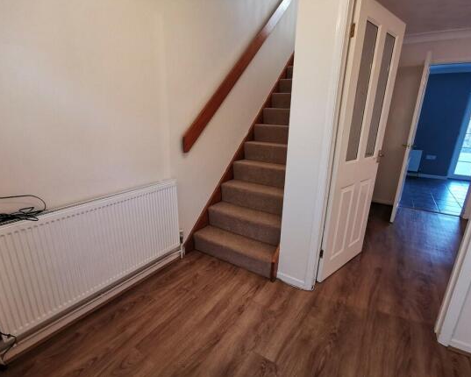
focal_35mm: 18
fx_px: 251
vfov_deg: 73.8
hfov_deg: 86.3
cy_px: 188
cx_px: 237
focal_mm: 2.26
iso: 400
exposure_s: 1/33.3
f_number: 2.2
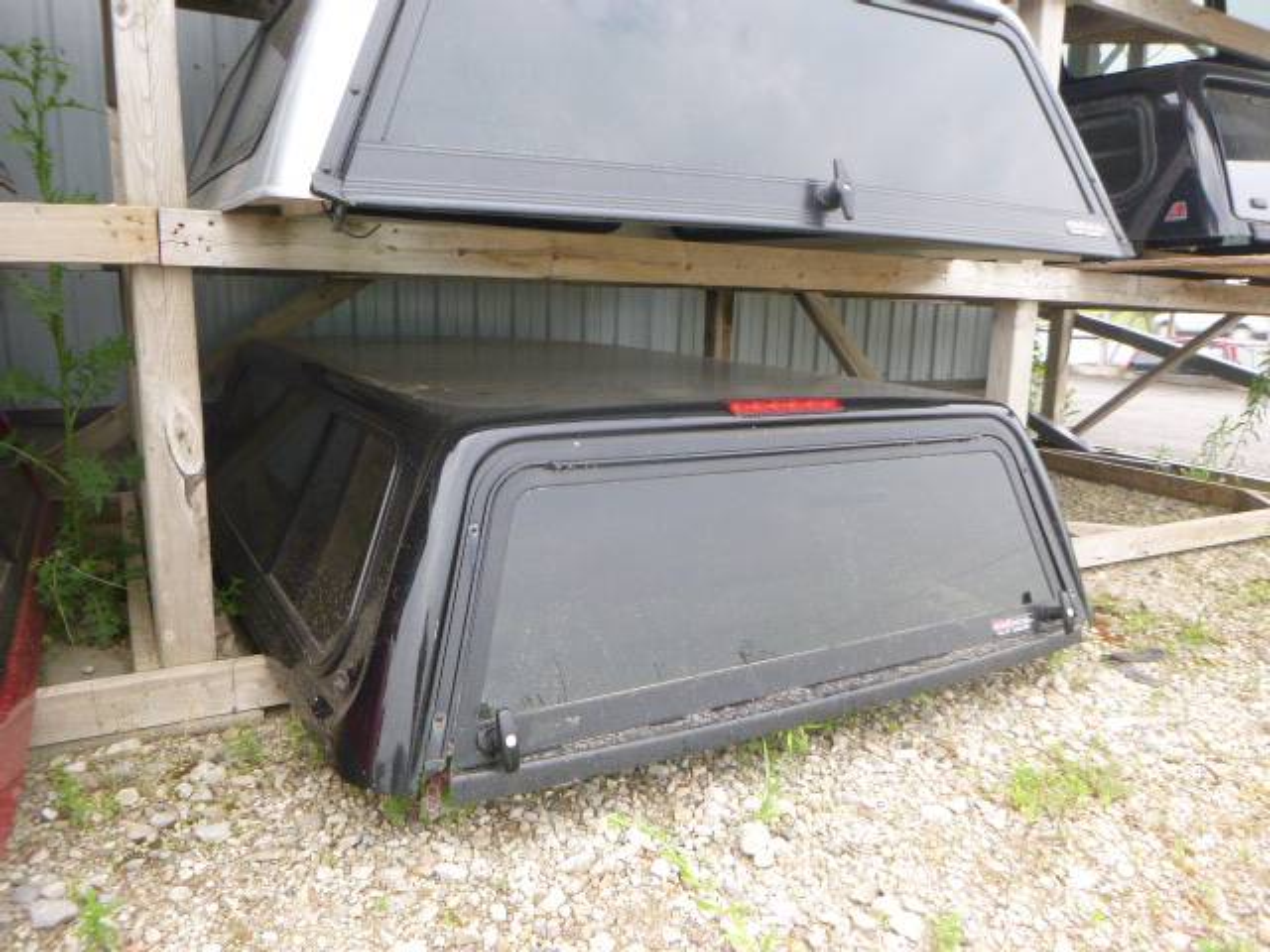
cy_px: 476
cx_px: 635
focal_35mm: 25
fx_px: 917
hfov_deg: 69.4
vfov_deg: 54.9
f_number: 3.9
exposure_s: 1/60
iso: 160
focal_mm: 4.5
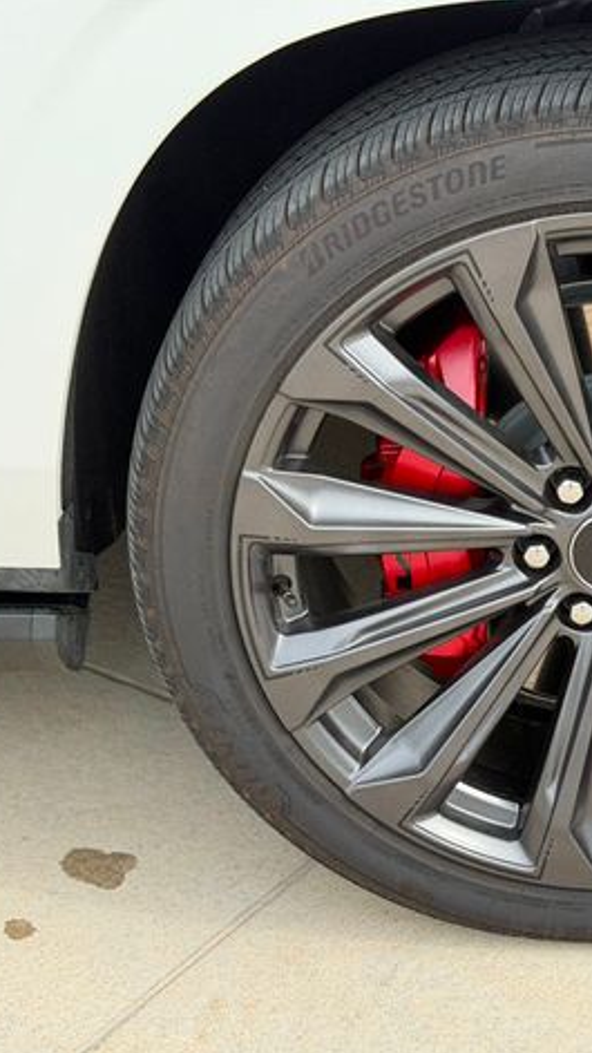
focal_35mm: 71
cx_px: 648
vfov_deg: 29.7
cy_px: 534
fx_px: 1981
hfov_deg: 16.5
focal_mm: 6.76
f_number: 1.78
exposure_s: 1/975
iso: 80
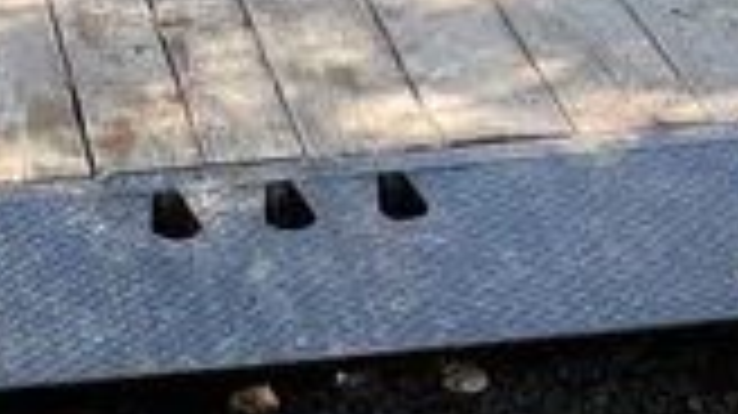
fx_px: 2484
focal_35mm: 127
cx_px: 382
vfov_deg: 7.8
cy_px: 1393
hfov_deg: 16.9
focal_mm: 4.2
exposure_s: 1/759
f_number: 1.6
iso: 32
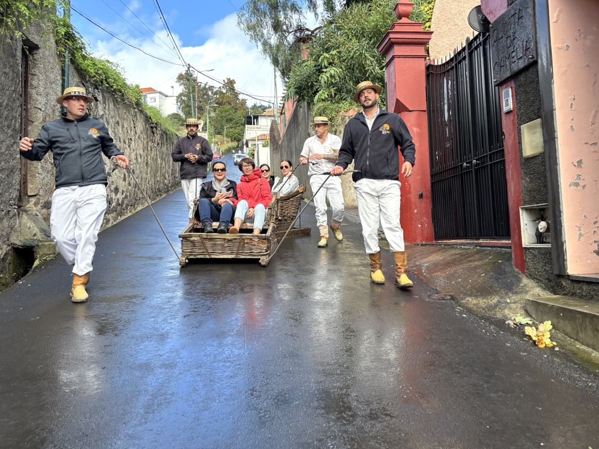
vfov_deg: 45.4
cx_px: 312
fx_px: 537
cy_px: 200
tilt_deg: +4.3
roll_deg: +3.6
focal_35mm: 31
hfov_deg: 58.3
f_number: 1.6
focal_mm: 5.96
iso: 50
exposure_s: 1/584
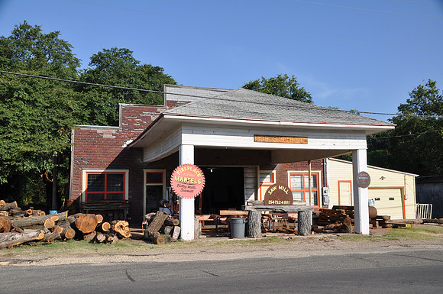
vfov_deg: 36.8
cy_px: 147
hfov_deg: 53.2
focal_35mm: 36
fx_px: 442
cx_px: 222
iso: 200
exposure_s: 1/320
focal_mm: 24
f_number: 8
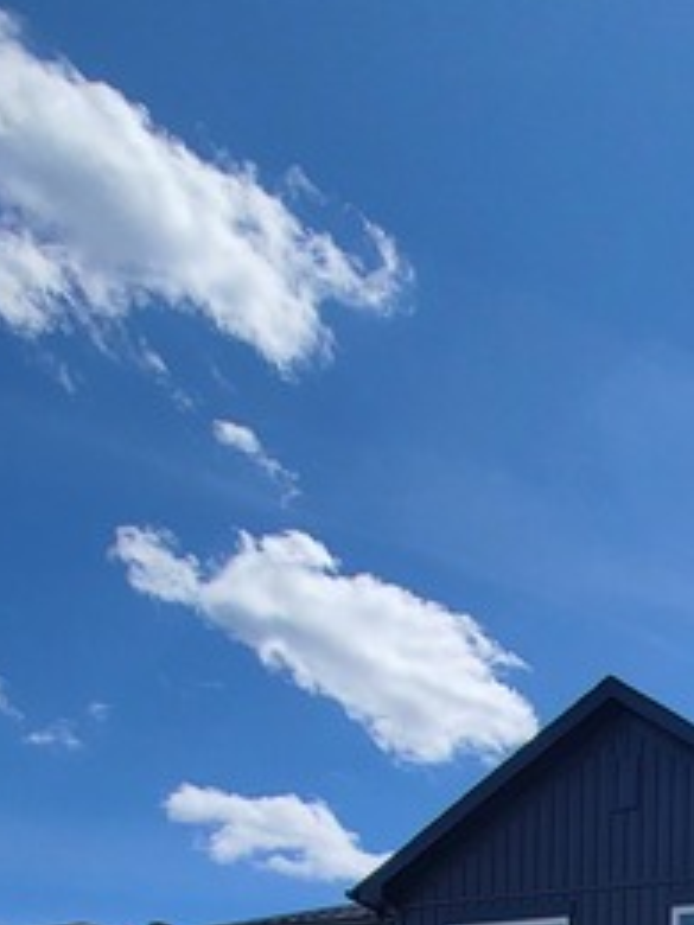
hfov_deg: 26.7
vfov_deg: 31.7
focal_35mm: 40
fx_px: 1069
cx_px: 1021
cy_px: 1284
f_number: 2.2
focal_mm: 2.2
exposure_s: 1/2122
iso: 50
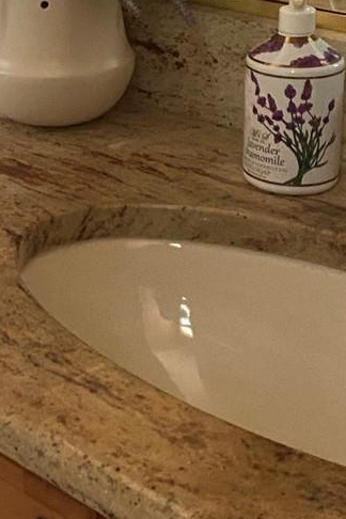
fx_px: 1283
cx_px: -124
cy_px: 54
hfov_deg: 14.6
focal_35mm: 89
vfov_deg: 22.3
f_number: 1.8
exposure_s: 1/60
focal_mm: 4.25
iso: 500
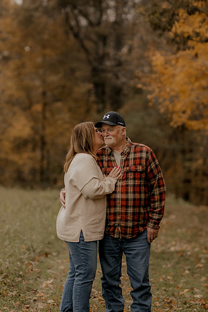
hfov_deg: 10.8
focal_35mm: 127
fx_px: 1101
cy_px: 156
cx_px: 104
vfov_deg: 16.1
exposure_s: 1/2500
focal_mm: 85
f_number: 1.8
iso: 250
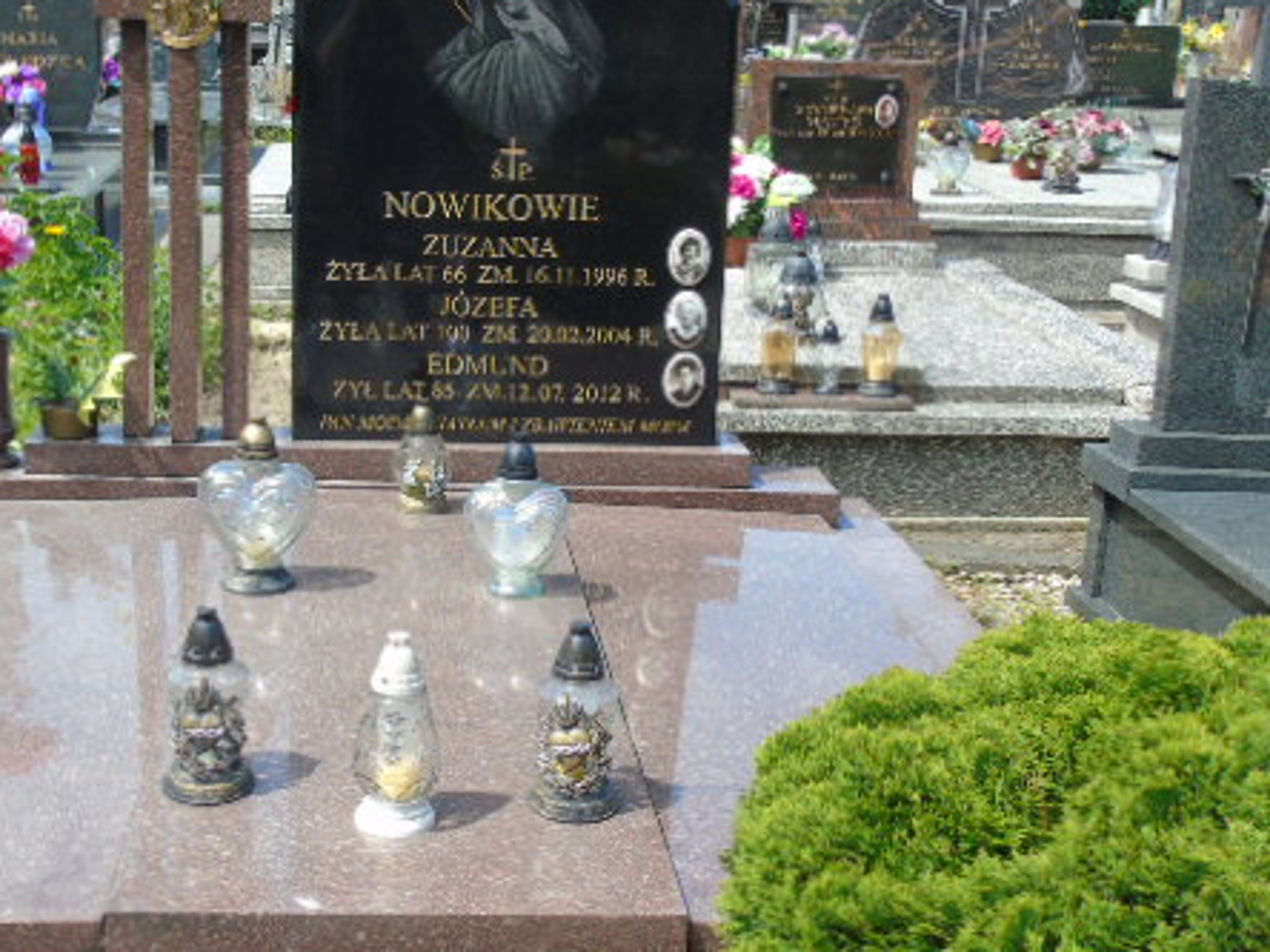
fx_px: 1798
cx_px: 446
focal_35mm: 49
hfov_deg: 38.6
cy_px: 486
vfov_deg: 29.7
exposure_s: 1/250
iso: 80
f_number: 3.8
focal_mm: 6.1
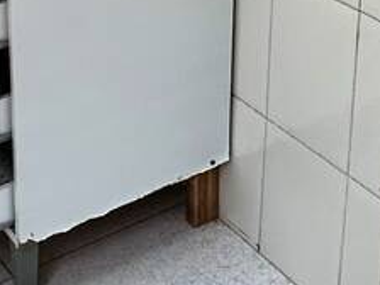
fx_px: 988
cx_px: 256
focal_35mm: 90
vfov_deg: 14.9
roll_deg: -2.4
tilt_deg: -14.3
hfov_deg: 21.7
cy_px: -182
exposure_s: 1/99
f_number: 2.2
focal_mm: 2.22
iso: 160
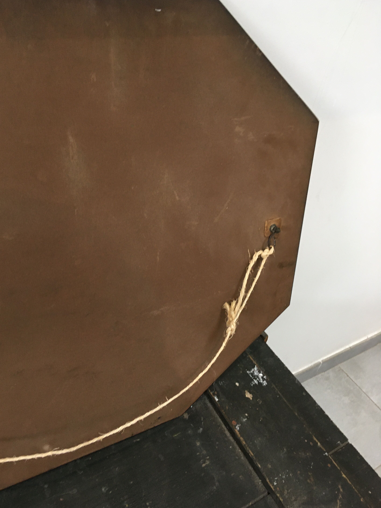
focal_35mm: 31
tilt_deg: -39.3
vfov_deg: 58.4
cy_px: 253
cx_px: 178
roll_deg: -11.6
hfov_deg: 45.4
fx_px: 455
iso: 160
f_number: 2.2
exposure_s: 1/33
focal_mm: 4.15
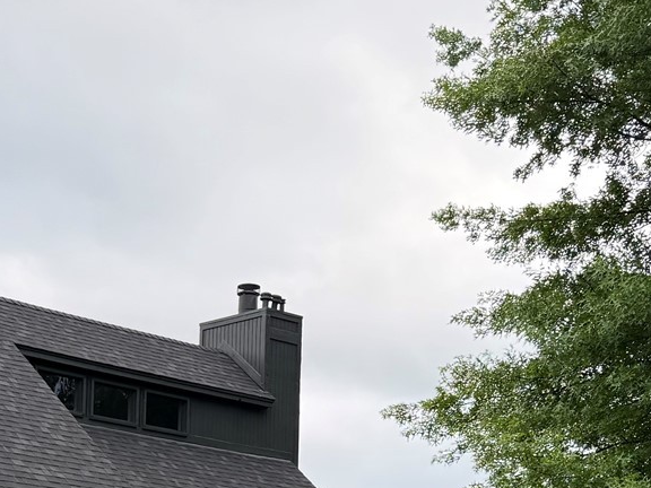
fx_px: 1505
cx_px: 140
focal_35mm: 80
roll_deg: -1.1
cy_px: 611
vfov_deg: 17.4
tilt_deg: +3.8
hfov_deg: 24.1
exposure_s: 1/403
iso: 80
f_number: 1.78
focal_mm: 6.76
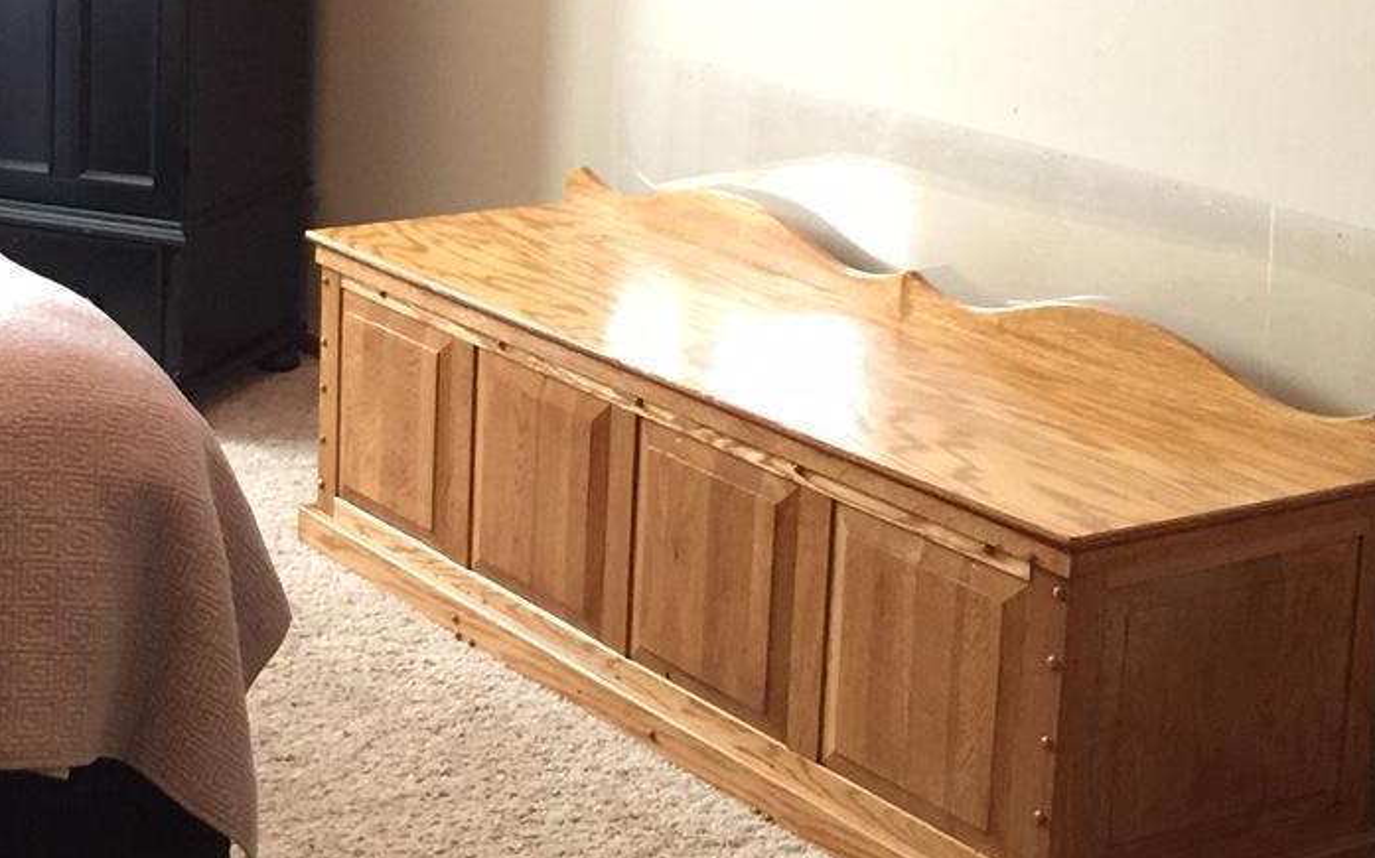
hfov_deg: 27.9
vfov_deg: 17.9
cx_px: 247
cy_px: 144
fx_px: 2697
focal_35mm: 72
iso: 125
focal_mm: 4.15
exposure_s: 1/10
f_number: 2.2
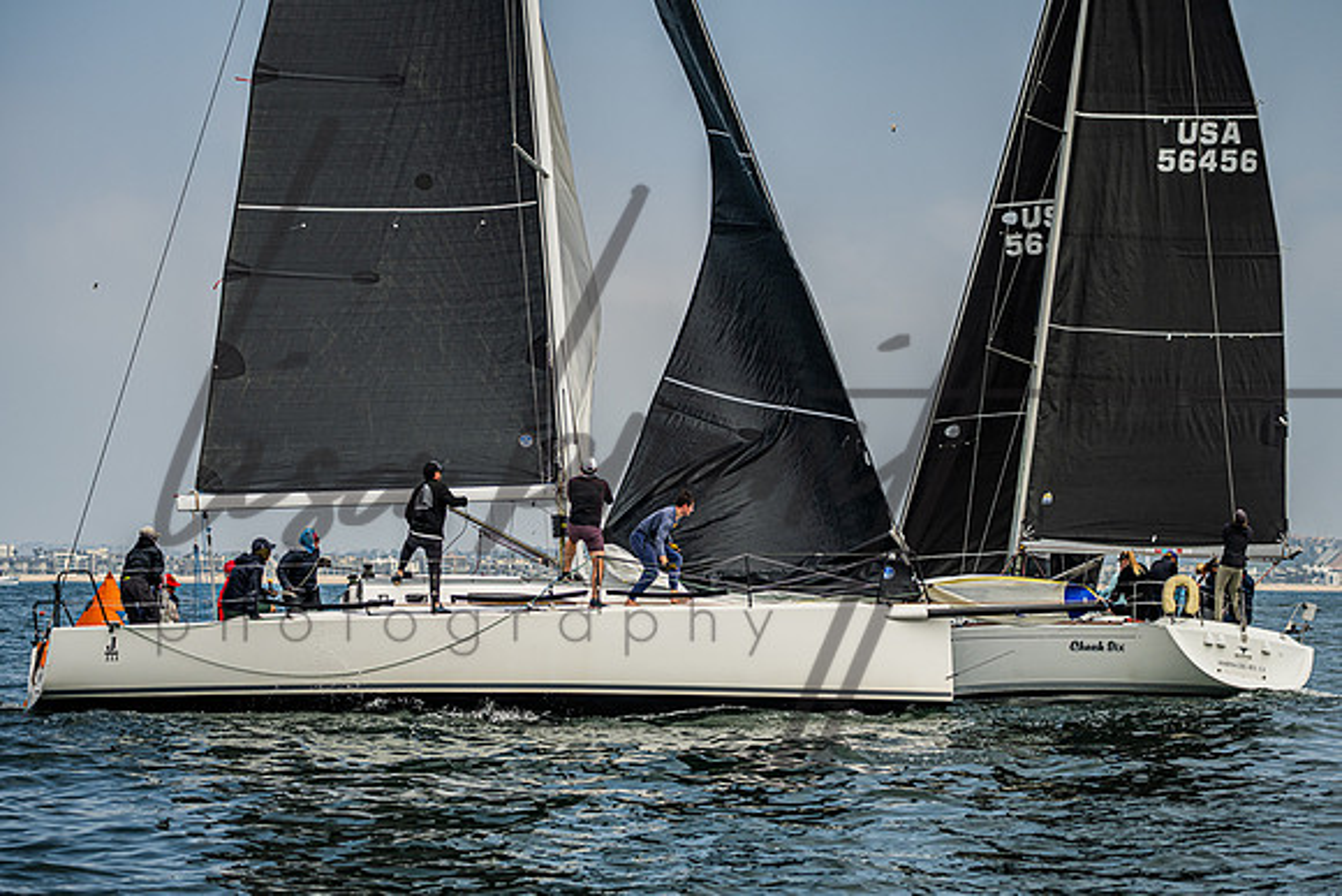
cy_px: 491
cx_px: 680
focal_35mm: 120
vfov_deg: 11.5
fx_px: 4458
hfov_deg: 17.1
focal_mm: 105
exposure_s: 1/4000
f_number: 4.5
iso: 320
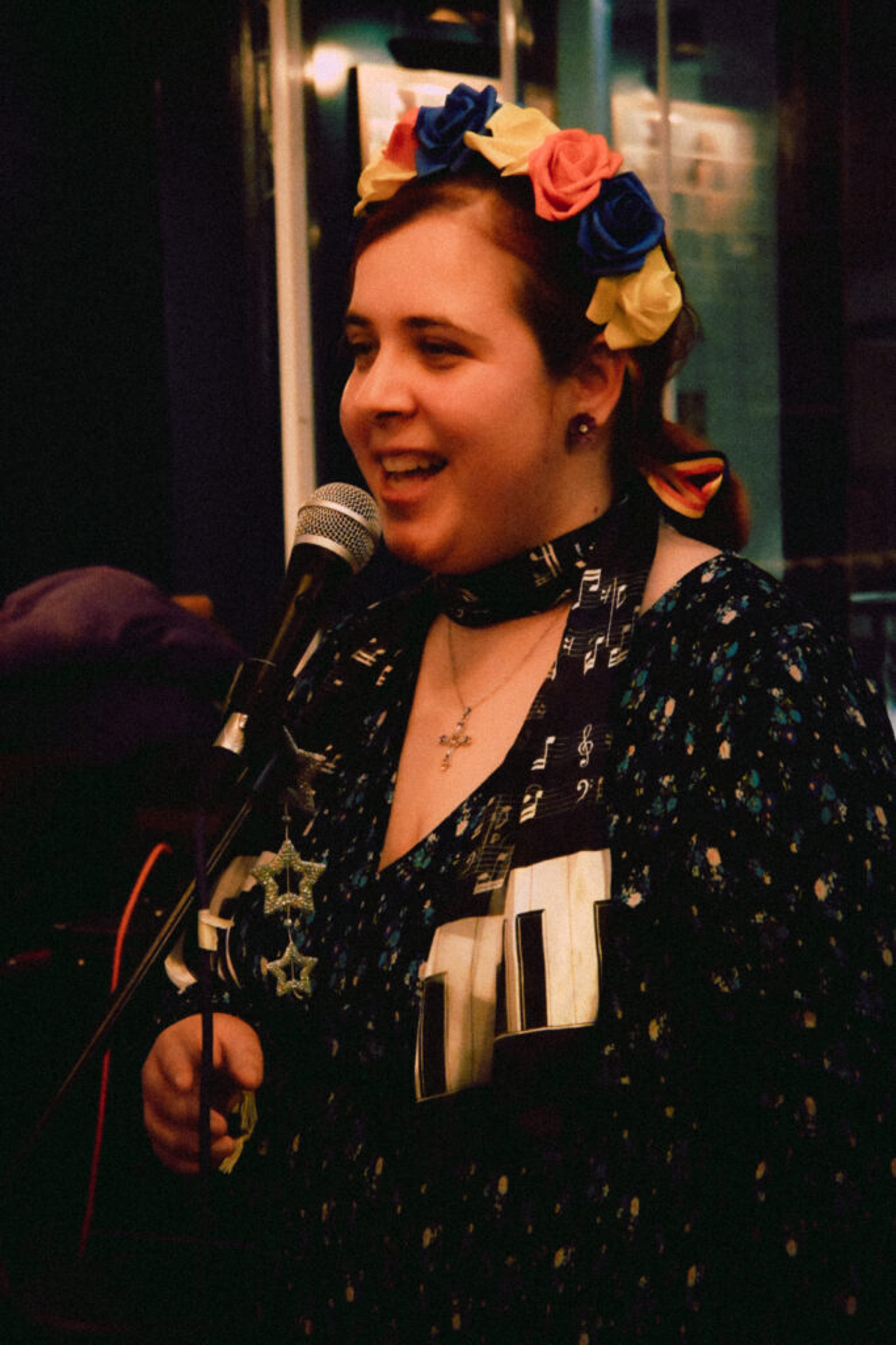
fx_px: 2799
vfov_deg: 27.0
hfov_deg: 18.2
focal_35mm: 75
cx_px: 448
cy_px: 672
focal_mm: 50
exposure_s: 1/60
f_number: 6.3
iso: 8000
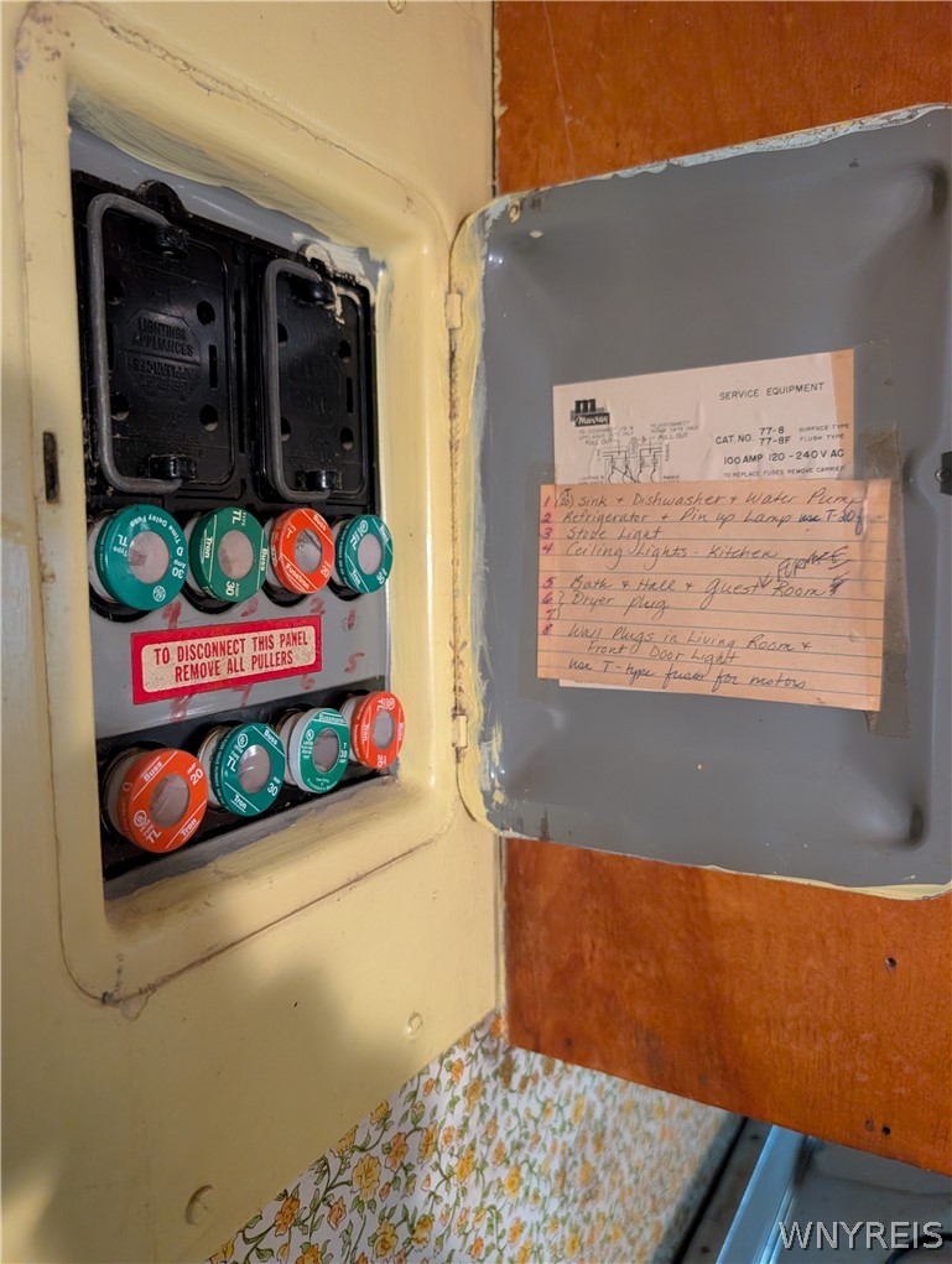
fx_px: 878
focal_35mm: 24
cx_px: 476
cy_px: 632
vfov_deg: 71.5
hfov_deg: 56.9
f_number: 1.68
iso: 2496
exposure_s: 1/120
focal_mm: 6.9
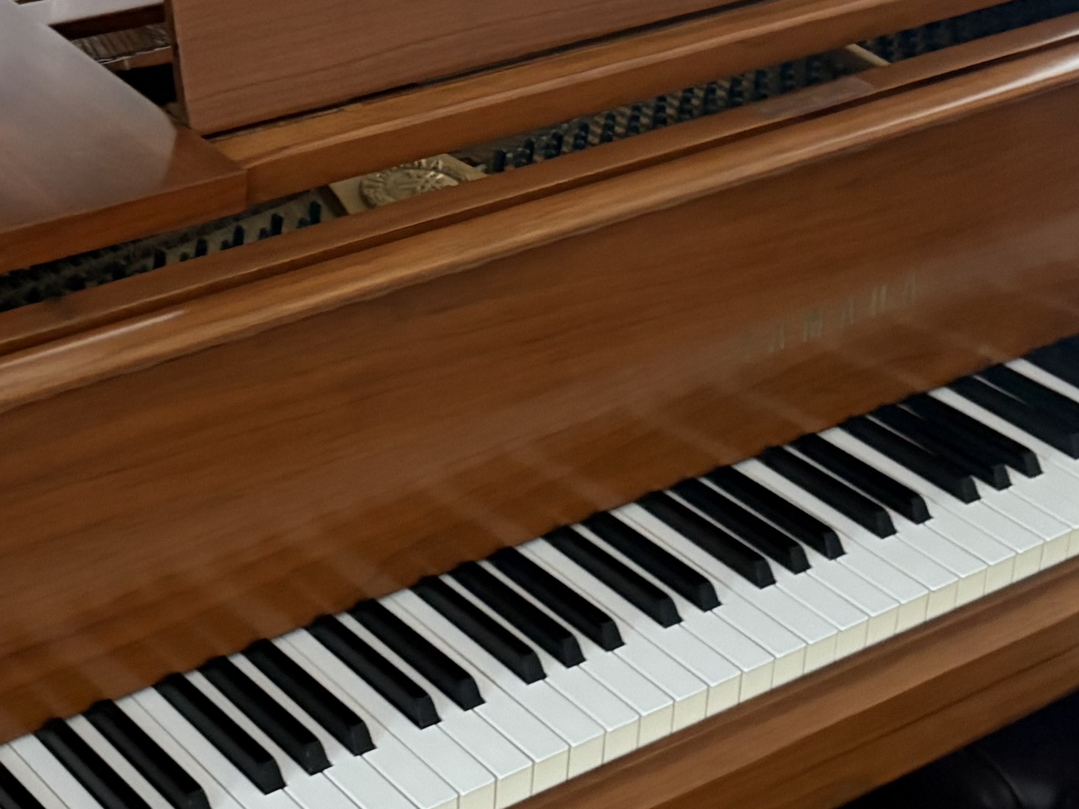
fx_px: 2587
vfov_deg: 17.7
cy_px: 207
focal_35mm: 83
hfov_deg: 23.4
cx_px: 317
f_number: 1.6
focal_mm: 5.96
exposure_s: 1/30
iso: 800
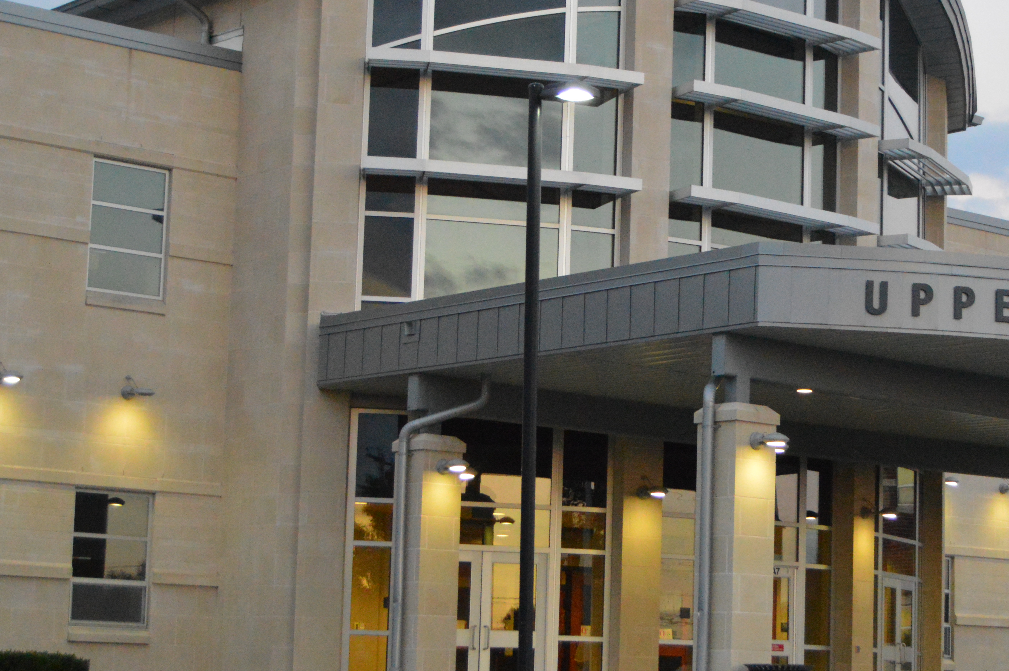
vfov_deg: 16.3
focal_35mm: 84
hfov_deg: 24.1
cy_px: 349
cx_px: 667
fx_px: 2350
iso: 3200
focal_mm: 31
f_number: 4.2
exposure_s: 1/160
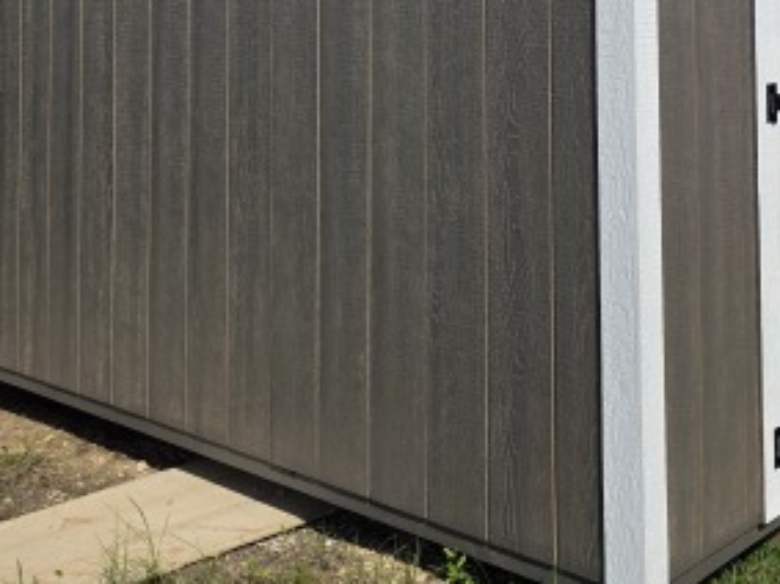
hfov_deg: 36.6
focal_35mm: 52
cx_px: 493
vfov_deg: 26.1
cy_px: -41
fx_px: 1171
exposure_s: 1/7944
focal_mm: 6.3
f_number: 1.7
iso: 50
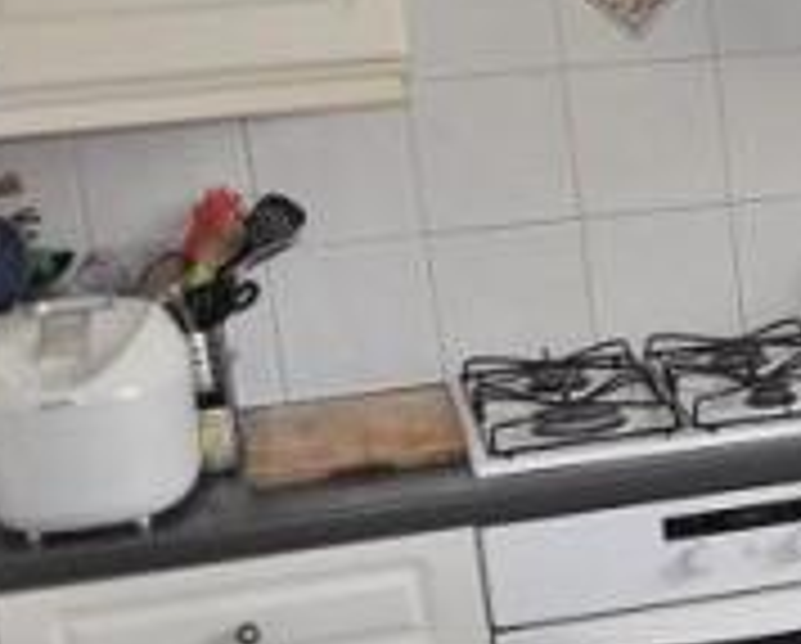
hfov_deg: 17.4
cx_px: 1372
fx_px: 2208
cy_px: 448
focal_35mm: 93
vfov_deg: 16.5
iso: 720
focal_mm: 18
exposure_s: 1/125
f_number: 3.5
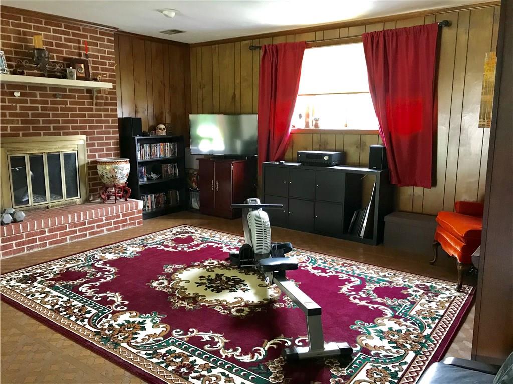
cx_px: 256
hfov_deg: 63.4
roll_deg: +0.5
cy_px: 192
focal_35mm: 28
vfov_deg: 49.7
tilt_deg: -9.3
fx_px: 415
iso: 100
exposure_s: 1/12
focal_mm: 3.99
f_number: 1.8
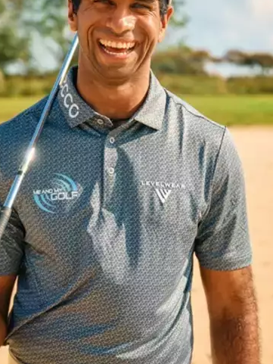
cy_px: 153
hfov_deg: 18.2
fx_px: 851
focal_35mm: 81
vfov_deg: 24.1
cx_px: 132
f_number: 3.2
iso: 100
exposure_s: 1/1600
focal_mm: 45
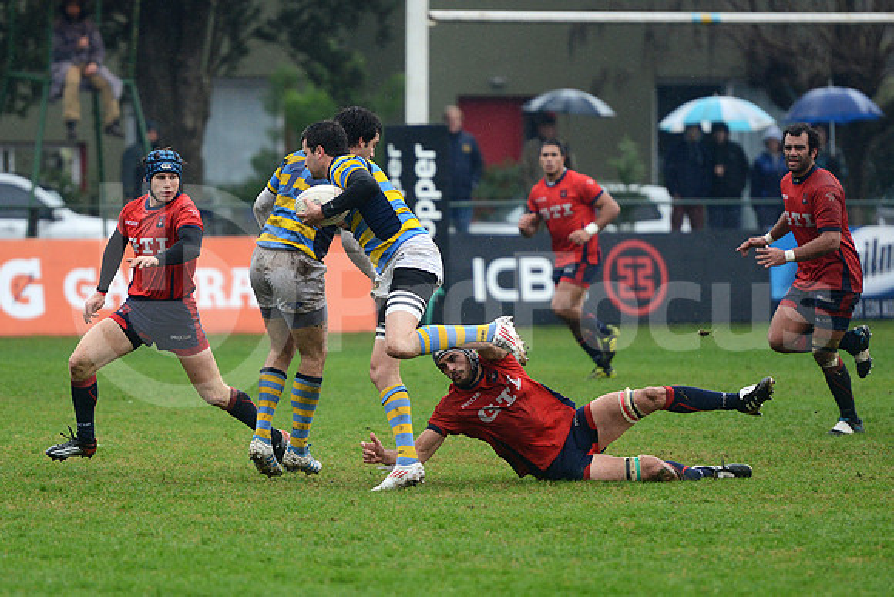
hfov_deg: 10.3
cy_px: 298
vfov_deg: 6.9
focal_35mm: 200
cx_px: 447
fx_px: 4968
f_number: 2.8
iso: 1000
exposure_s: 1/640
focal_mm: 200
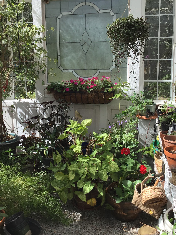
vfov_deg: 47.6
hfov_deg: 36.8
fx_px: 265
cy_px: 92
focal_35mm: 39
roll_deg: +0.3
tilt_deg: -7.2
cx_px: 78
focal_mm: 3.3
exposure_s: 1/426
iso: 25
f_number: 2.4
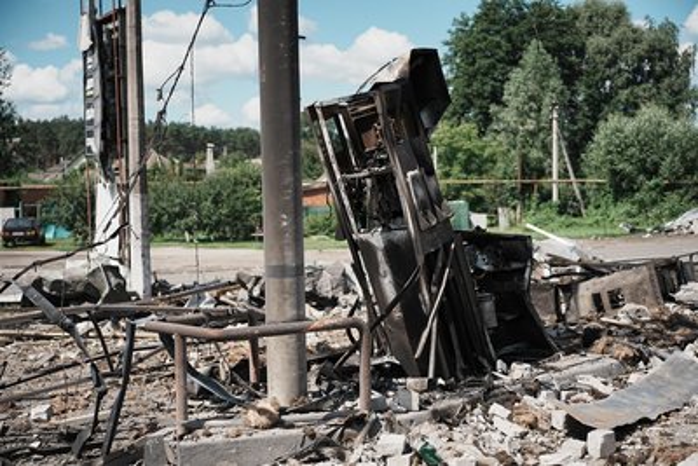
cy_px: 233
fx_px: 912
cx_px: 349
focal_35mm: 47
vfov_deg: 28.7
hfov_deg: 41.9
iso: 100
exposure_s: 1/3200
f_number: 2.8
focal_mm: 47
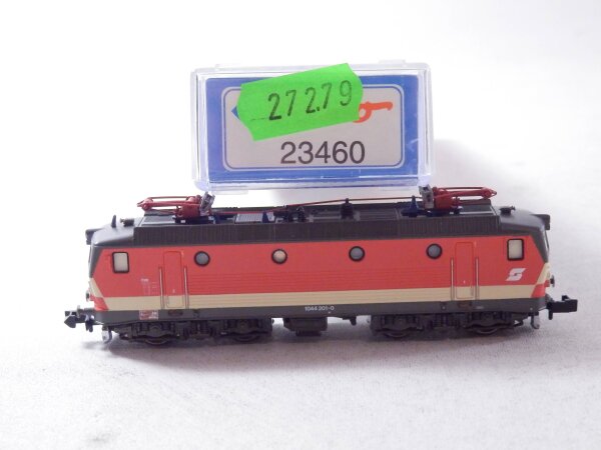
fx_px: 1146
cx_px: 300
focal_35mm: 66
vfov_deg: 22.3
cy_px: 225
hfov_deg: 29.4
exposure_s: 1/160
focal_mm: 11.9
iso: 1250
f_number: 4.4
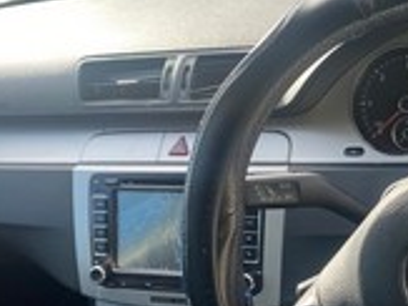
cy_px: 206
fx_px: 660
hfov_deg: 32.3
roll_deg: +10.7
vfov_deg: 25.9
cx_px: 383
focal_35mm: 56
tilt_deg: -31.5
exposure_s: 1/268
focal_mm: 4.25
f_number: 1.8
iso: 32
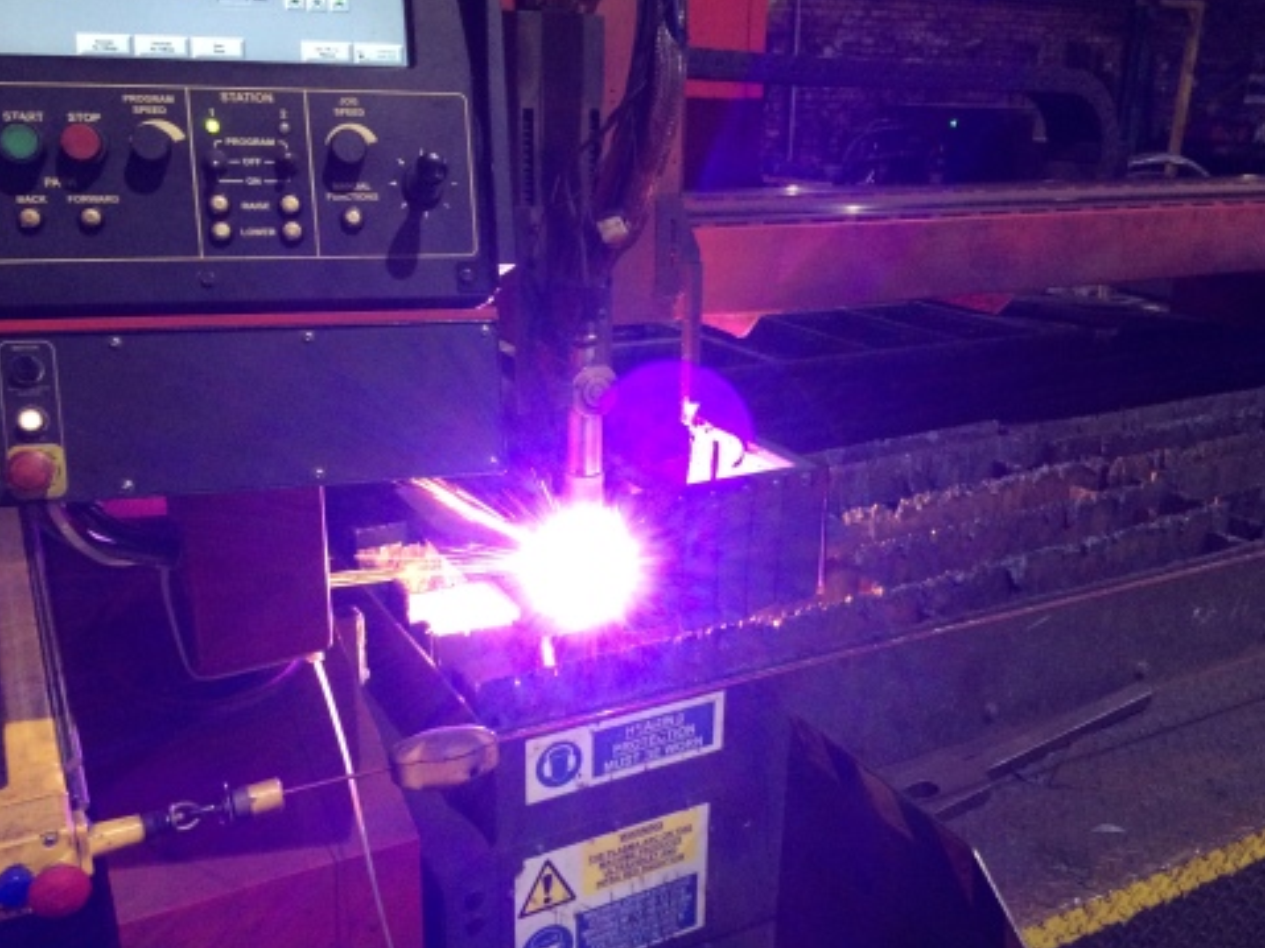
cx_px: 631
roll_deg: -1.7
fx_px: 1133
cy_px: 489
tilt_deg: -19.4
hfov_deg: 58.4
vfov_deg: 45.4
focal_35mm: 31
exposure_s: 1/30
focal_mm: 4.15
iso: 160
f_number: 2.2
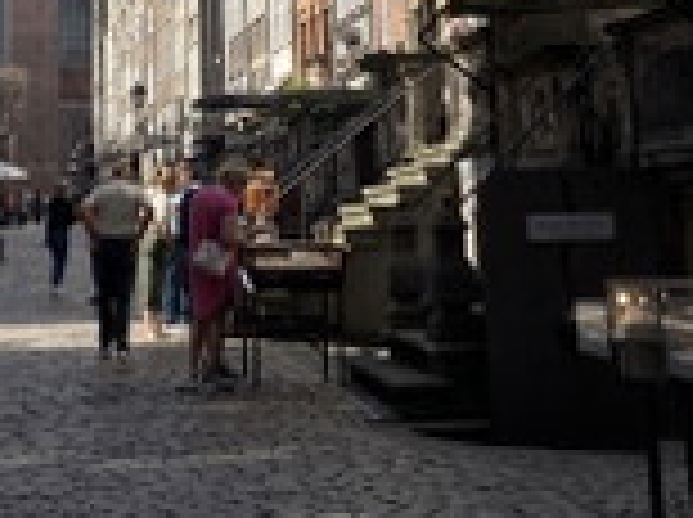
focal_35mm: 91
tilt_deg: +16.4
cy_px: -304
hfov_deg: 21.5
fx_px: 1819
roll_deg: +0.3
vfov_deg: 14.8
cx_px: 212
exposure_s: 1/1799
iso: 20
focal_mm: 3.99
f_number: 1.8
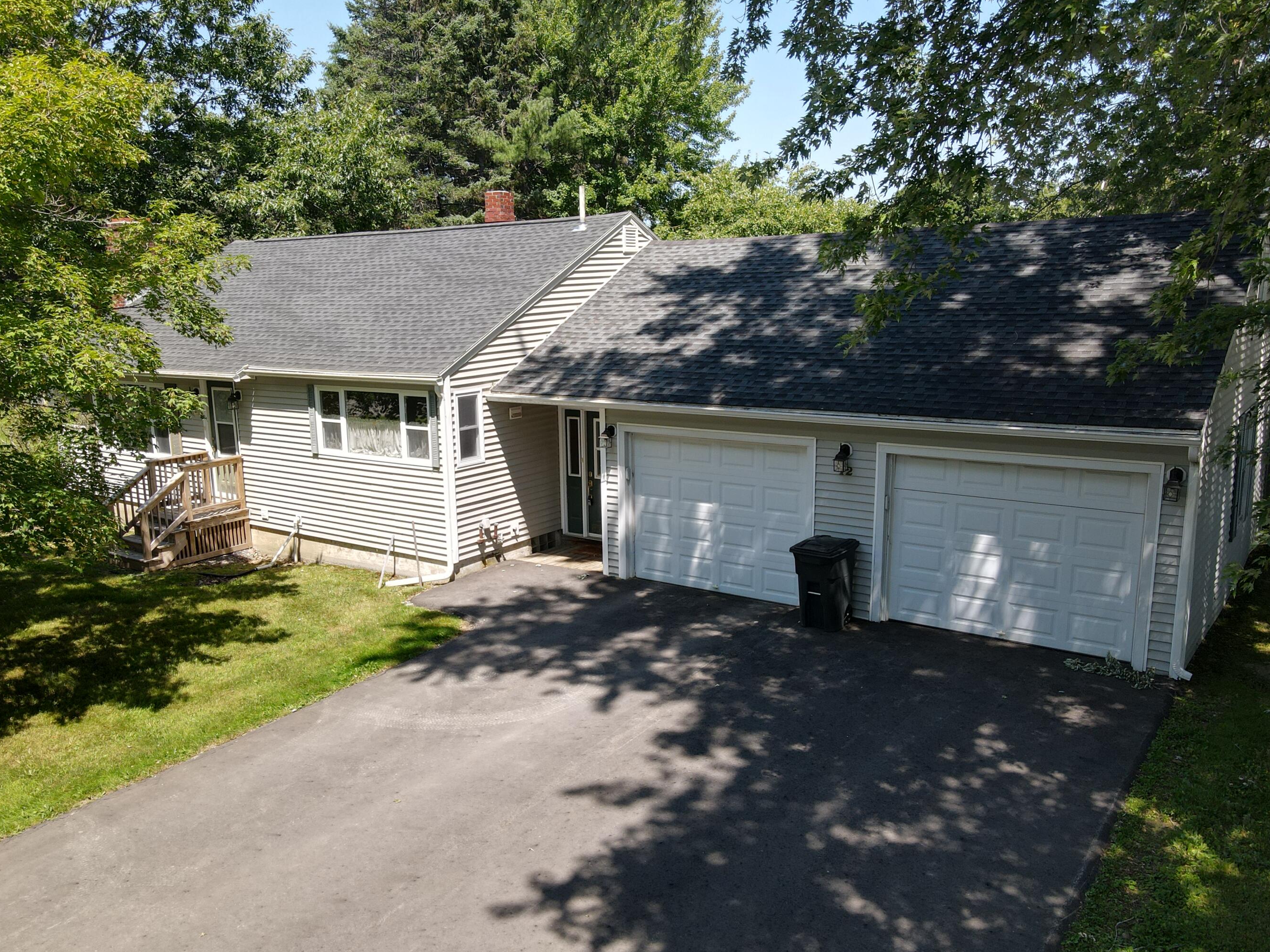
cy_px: 508
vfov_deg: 51.3
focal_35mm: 27
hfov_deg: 65.3
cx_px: 597
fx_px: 991
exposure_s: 1/250
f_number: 2.8
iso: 100
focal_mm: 4.5
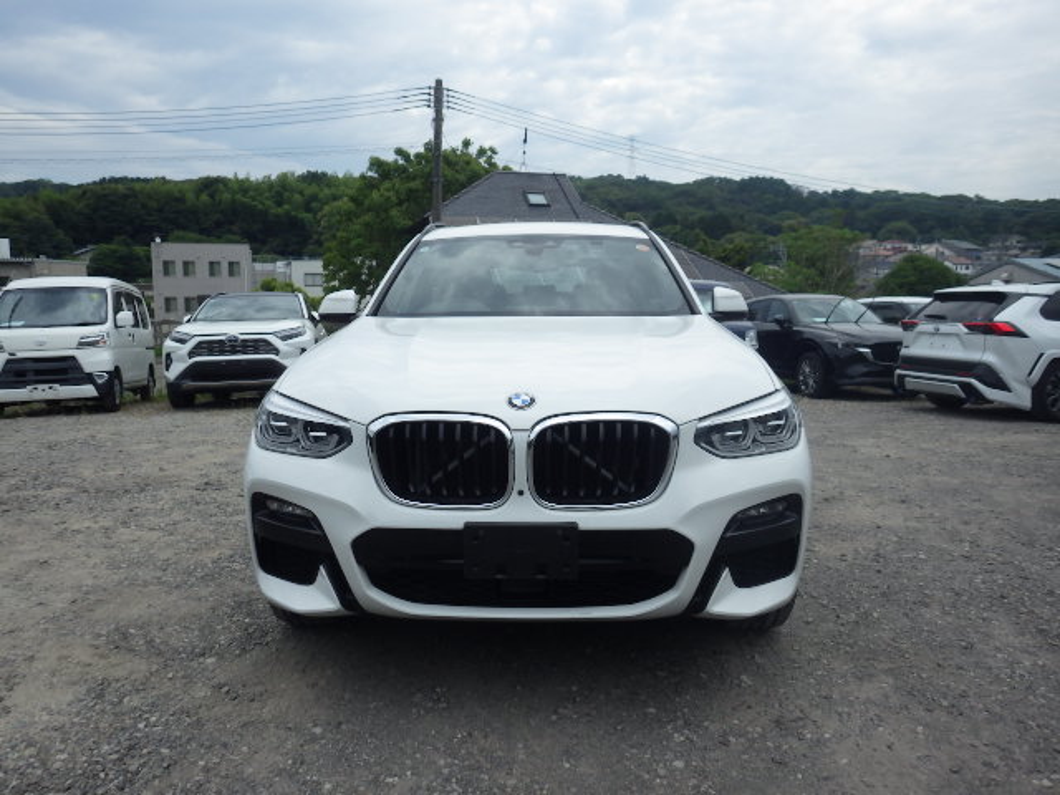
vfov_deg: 54.9
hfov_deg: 69.4
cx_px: 530
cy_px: 398
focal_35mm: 25
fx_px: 766
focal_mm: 4.5
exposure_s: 1/250
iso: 125
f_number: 7.9
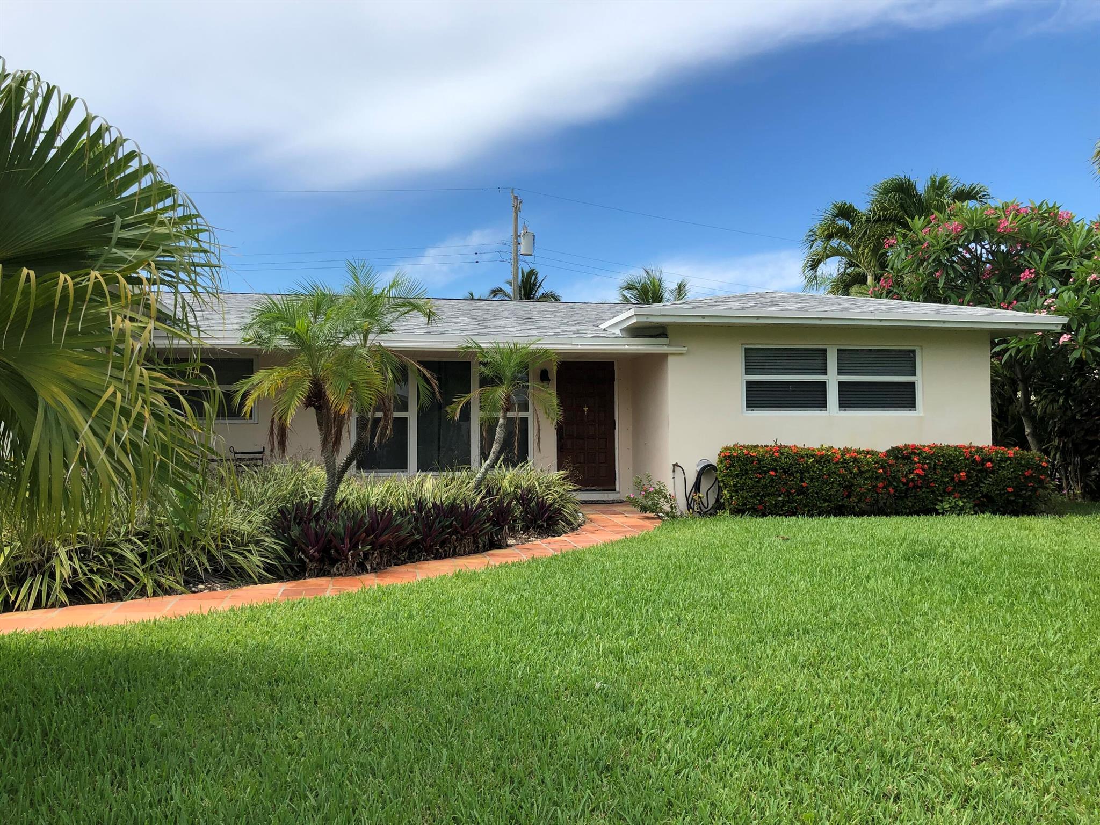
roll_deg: +0.7
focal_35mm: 28
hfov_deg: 63.4
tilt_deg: +2.0
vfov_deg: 49.7
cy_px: 412
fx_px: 890
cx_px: 550
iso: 20
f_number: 1.8
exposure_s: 1/1473
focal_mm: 4
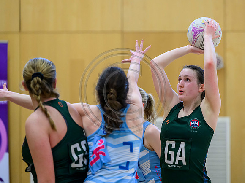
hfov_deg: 9.0
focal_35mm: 220
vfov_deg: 6.7
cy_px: 74
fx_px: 1559
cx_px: 165
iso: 4000
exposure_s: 1/1250
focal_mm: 170
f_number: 3.2
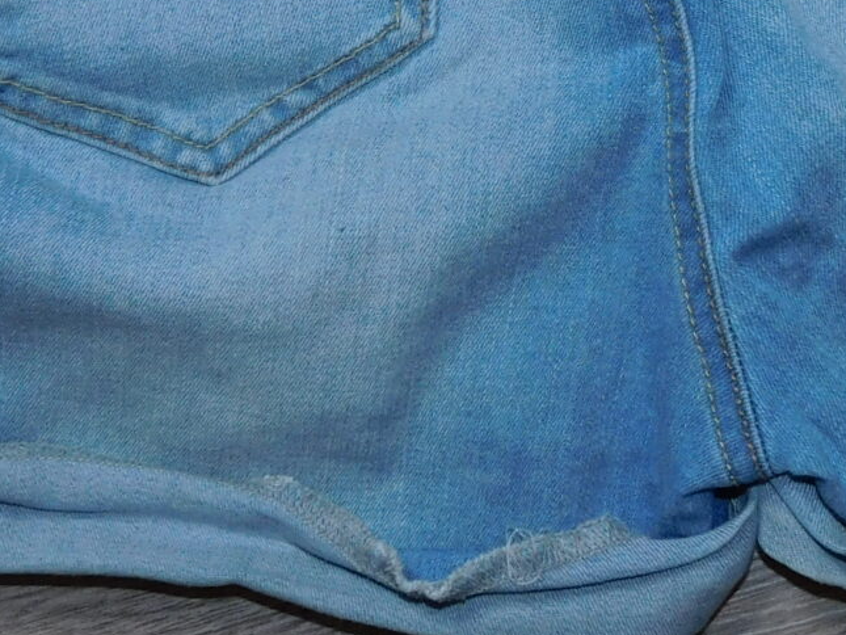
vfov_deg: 19.4
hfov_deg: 26.5
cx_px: 585
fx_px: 1784
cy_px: -41
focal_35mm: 73
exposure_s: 1/30
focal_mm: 4
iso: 200
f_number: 3
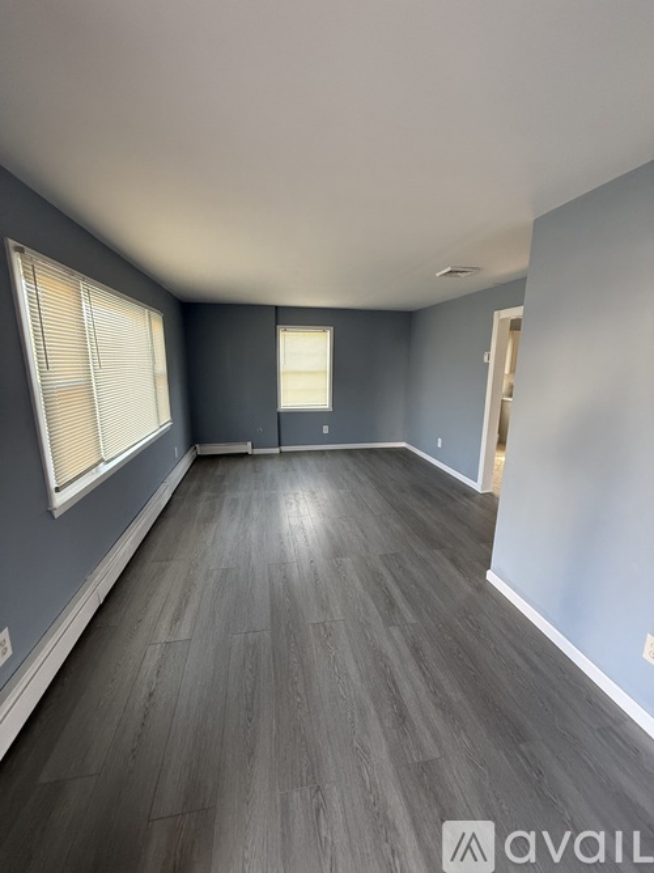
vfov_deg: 102.1
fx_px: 353
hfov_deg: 85.7
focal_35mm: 14
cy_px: 436
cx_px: 327
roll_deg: -1.6
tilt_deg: -11.2
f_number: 2.2
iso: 320
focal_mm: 2.22
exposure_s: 1/99
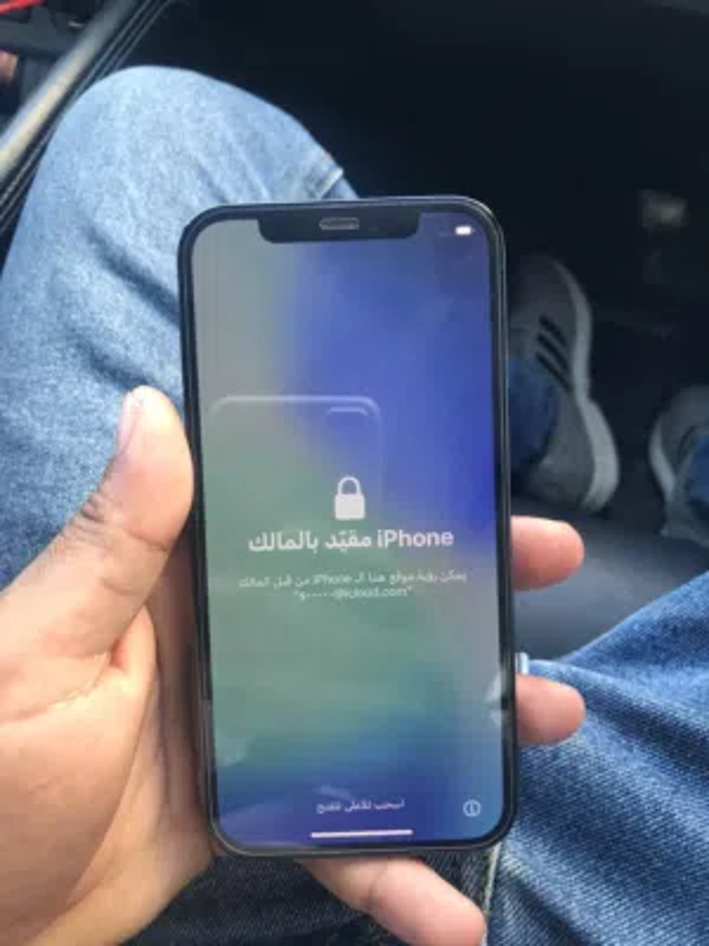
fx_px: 765
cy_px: 473
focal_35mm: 28
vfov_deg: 63.4
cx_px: 354
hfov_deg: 49.7
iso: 32
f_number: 1.8
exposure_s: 1/33
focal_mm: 3.99
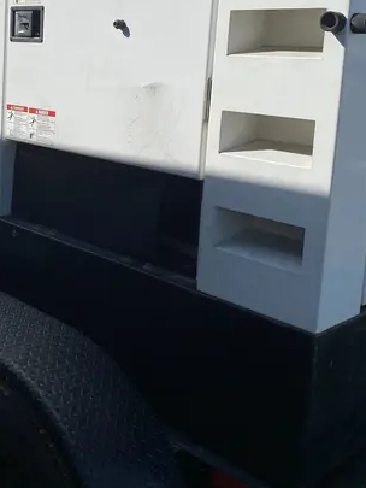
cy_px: 152
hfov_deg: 30.2
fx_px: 662
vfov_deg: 39.8
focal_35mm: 47
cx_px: 78
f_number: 1.8
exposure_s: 1/6757
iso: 32
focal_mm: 4.25
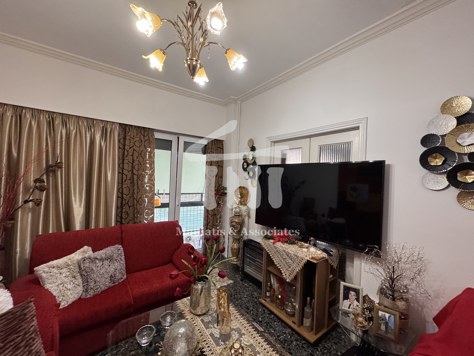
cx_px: 237
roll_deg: -1.6
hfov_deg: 102.1
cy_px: 178
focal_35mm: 14
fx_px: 192
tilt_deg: +0.9
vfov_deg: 85.7
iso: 320
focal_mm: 2.22
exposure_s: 1/92
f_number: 2.2
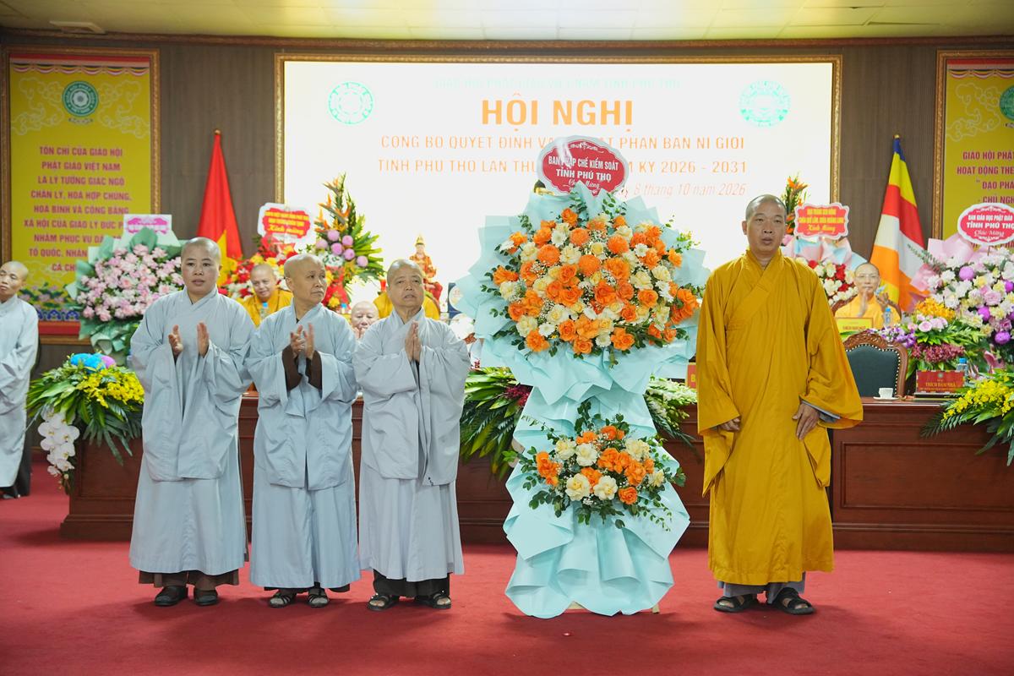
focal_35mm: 47
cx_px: 507
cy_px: 338
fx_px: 1324
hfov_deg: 41.9
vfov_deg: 28.6
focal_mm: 47
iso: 4000
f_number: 3.2
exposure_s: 1/125
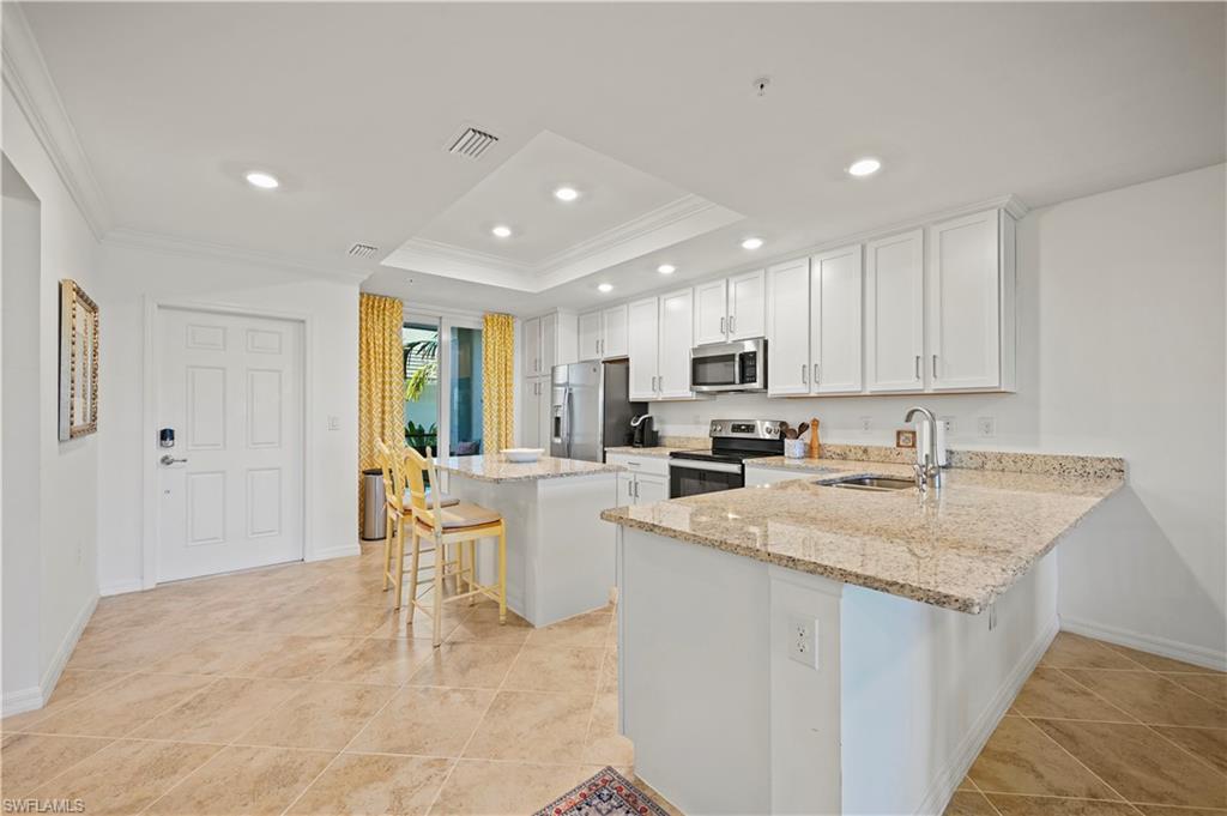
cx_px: 614
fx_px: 477
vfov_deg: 81.1
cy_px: 408
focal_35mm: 14
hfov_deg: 104.3
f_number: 8
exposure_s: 1
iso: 100
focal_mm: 14
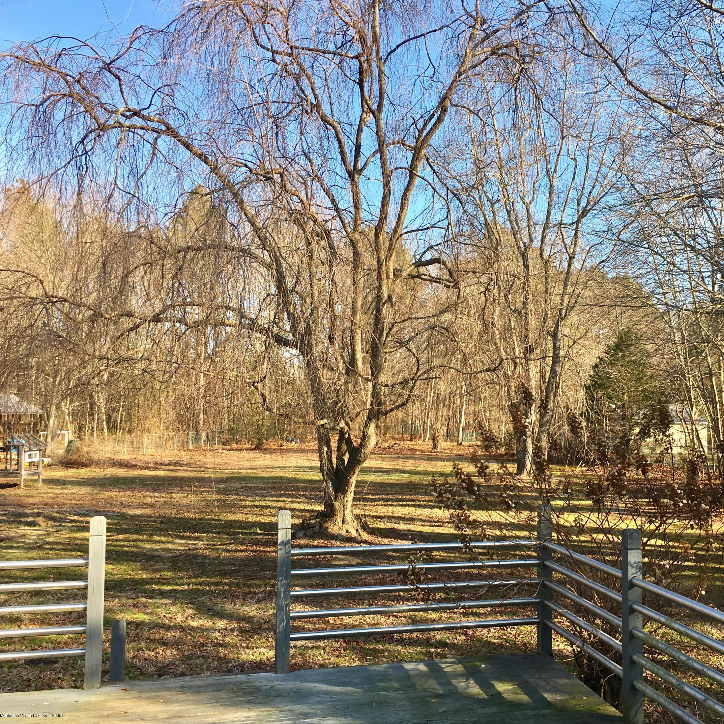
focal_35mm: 35
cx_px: 479
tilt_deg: +4.4
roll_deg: +0.0
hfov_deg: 46.5
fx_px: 828
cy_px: 368
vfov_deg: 47.2
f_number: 2.2
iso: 25
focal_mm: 4.15
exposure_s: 1/396
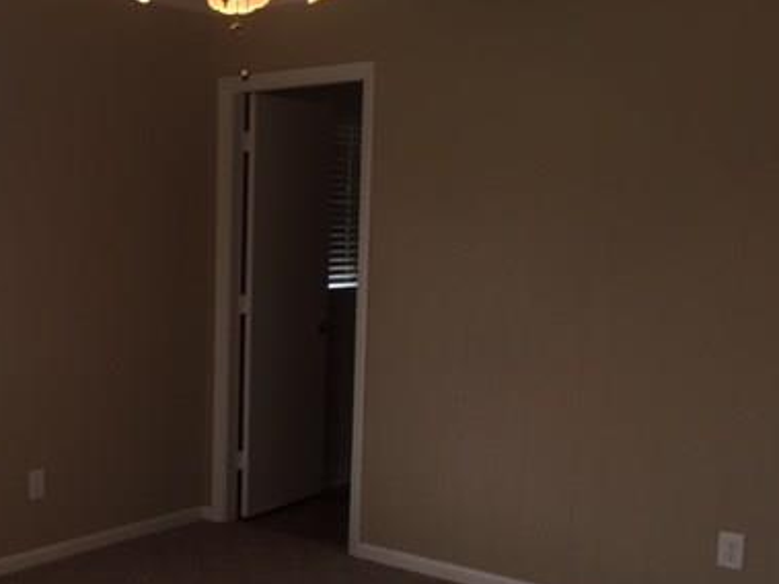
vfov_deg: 29.5
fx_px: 1102
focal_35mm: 49
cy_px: 374
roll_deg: -1.3
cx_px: 140
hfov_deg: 37.3
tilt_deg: -6.1
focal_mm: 4.15
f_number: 2.2
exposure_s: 1/30
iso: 40
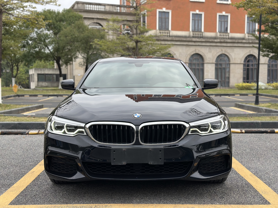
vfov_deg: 30.3
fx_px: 385
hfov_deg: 39.7
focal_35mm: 48
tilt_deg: -3.4
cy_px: 104
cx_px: 139
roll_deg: -0.3
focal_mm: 6.86
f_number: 1.78
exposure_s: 1/1272
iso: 80
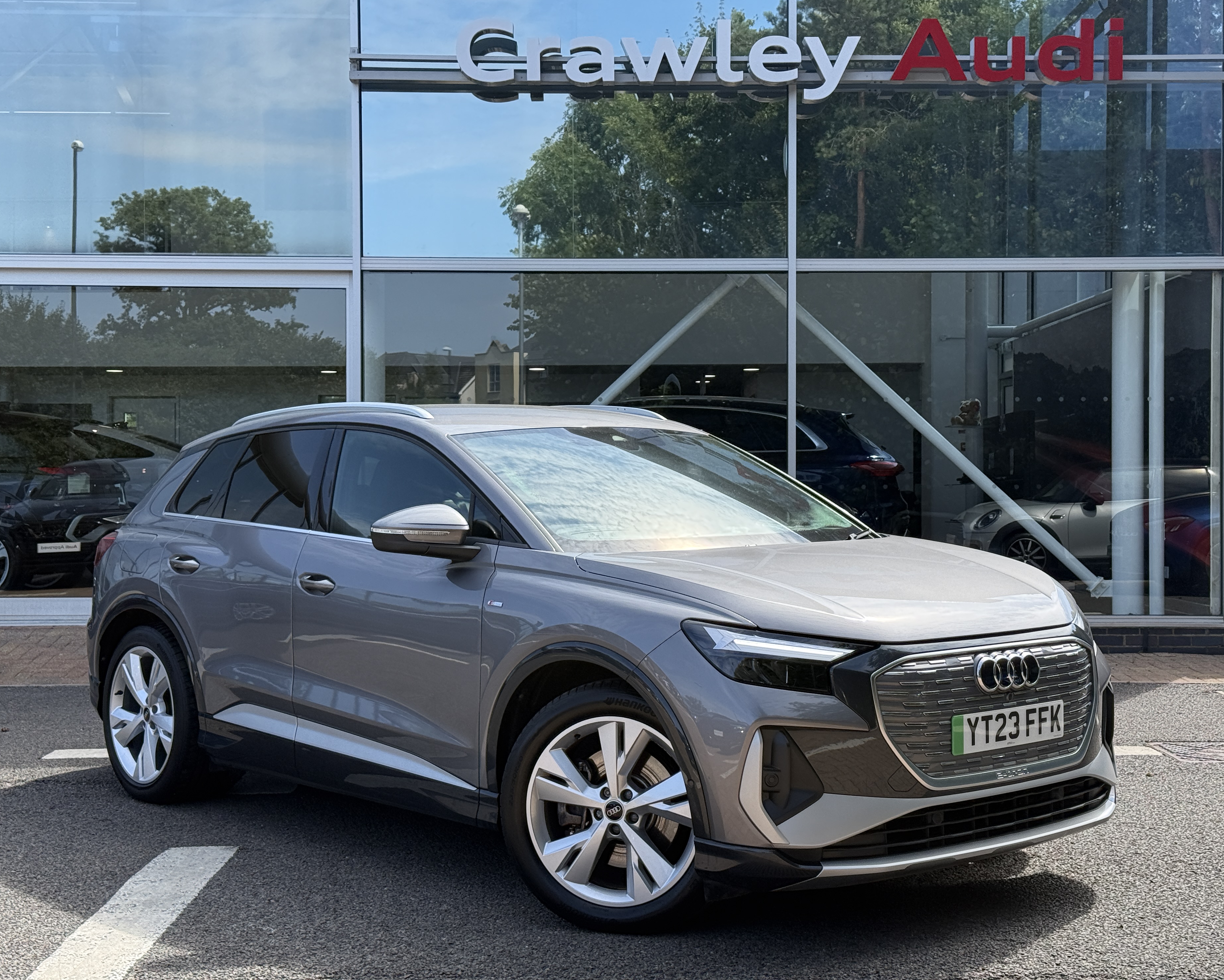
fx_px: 1847
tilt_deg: +2.0
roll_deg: +0.5
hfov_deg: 36.7
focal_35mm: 51
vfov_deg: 29.7
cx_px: 630
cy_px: 483
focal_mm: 6.76
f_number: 1.78
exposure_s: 1/2577
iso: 100
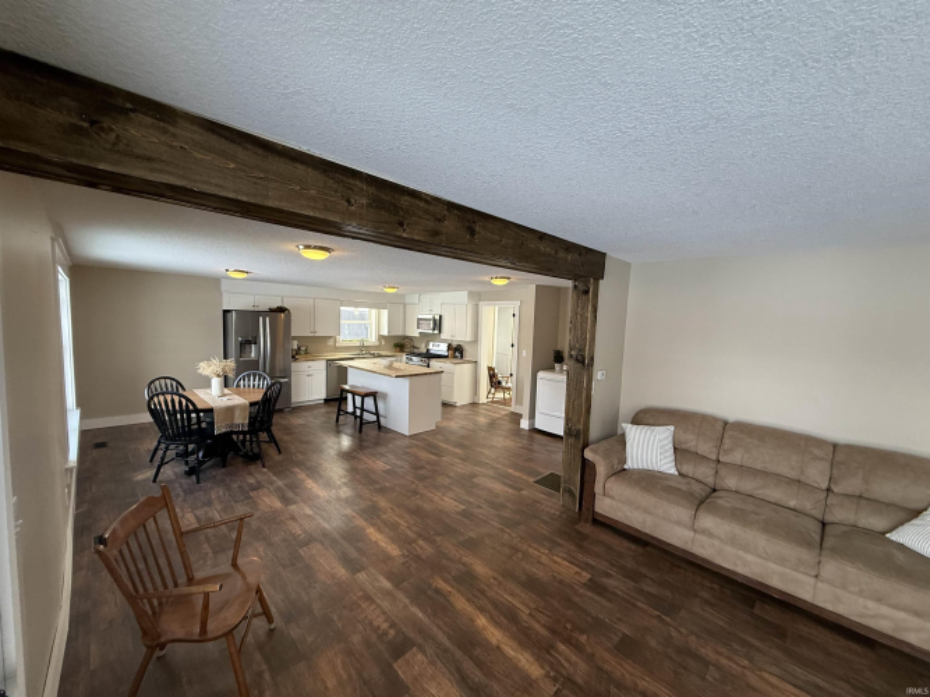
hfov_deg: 102.1
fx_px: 376
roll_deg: -2.4
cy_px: 348
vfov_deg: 85.7
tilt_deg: -4.4
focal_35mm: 14
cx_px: 465
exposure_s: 1/120
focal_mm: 2.22
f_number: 2.2
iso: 160
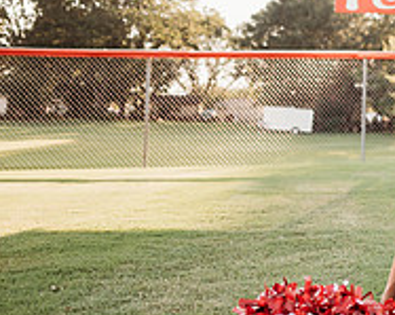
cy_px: 56
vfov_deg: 21.5
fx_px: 817
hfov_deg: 22.8
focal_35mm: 70
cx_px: 572
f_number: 2
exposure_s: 1/500
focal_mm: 24
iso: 125
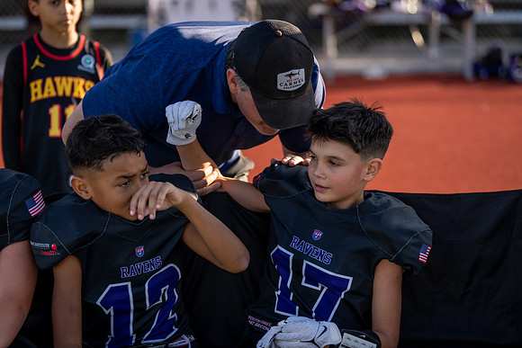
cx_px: 261
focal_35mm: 99
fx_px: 1436
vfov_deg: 13.8
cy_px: 174
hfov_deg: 20.6
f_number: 2.8
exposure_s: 1/640
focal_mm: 99
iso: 100
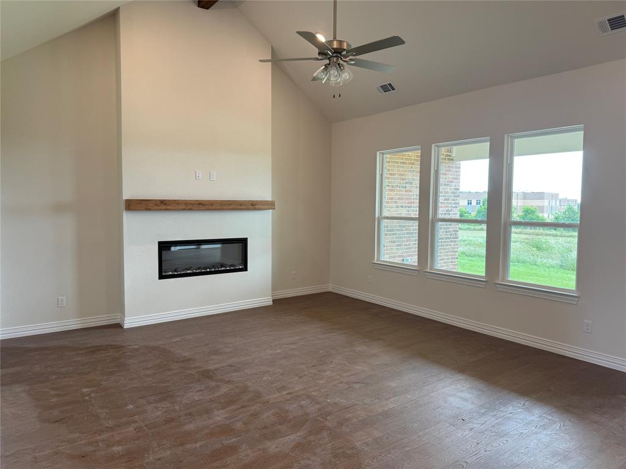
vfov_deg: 56.8
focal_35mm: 24
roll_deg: -0.2
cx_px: 313
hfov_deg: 71.6
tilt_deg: -2.9
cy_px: 234
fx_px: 434
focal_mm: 6.76
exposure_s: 1/120
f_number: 1.78
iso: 80
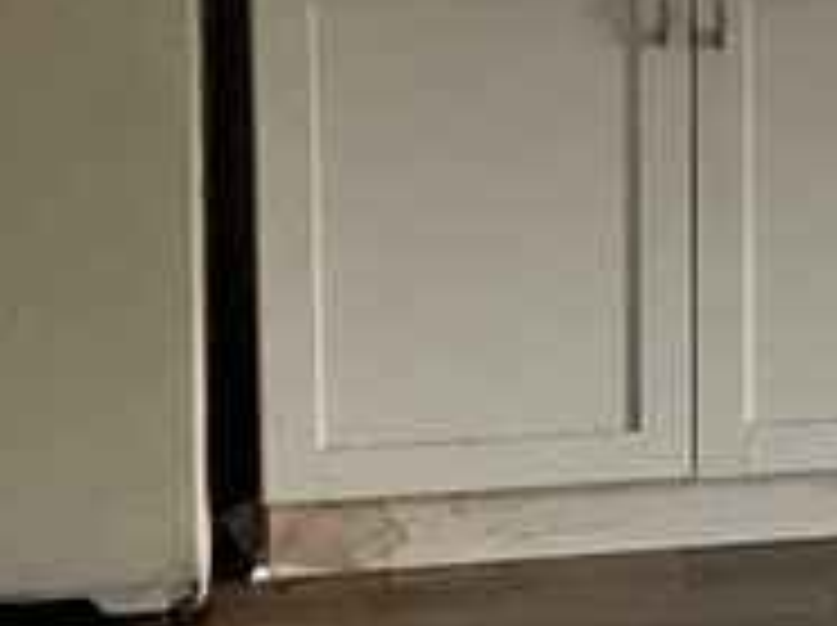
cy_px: -162
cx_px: 1494
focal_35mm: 160
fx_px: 3864
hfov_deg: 11.5
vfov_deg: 9.1
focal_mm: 3
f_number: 1.8
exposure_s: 1/60
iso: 250
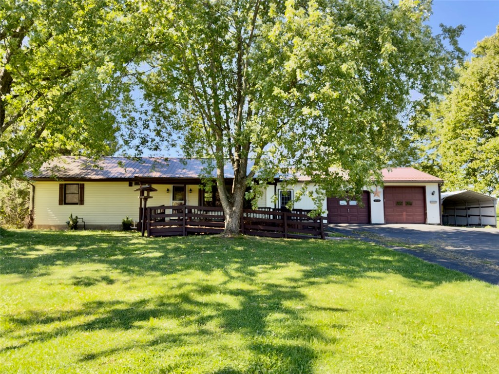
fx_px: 346
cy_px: 187
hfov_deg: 71.6
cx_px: 250
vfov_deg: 56.8
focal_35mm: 24
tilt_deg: +3.5
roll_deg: +1.1
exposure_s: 1/765
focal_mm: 6.76
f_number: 1.78
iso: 100
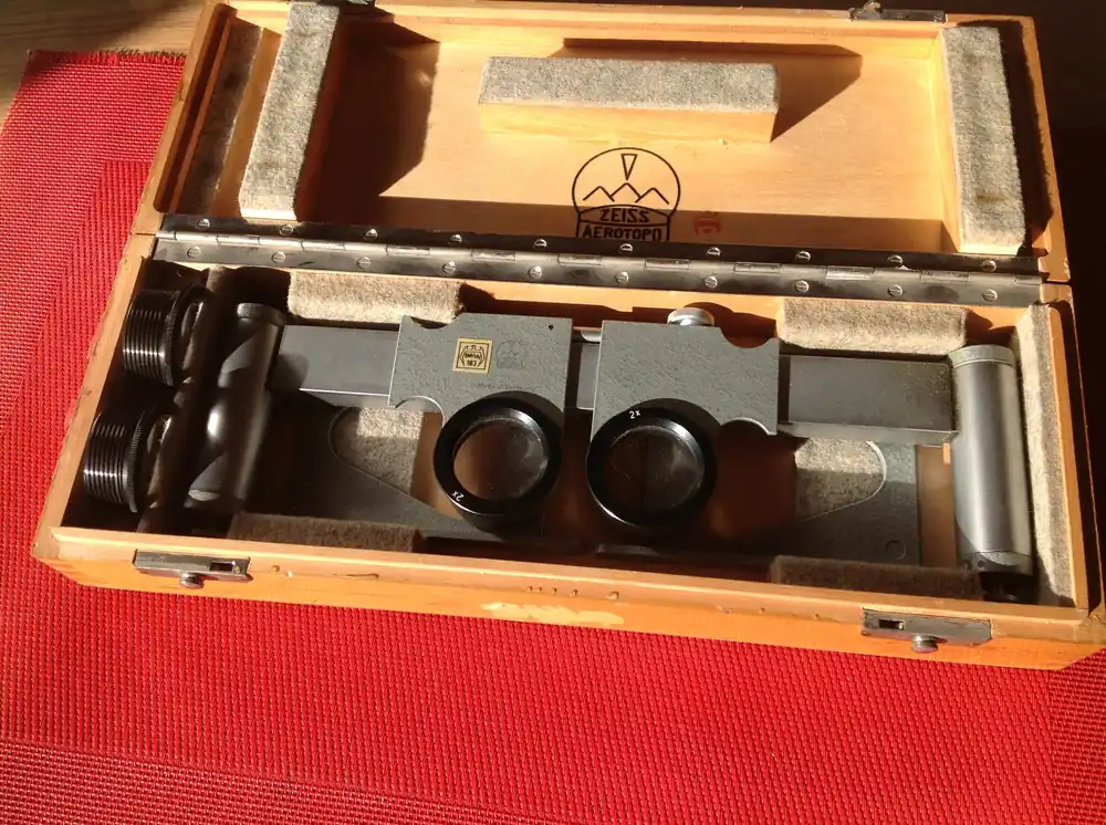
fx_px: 1116
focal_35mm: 35
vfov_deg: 40.6
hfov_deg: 52.7
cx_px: 553
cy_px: 412
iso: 50
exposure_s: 1/775
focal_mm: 4.28
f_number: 2.4
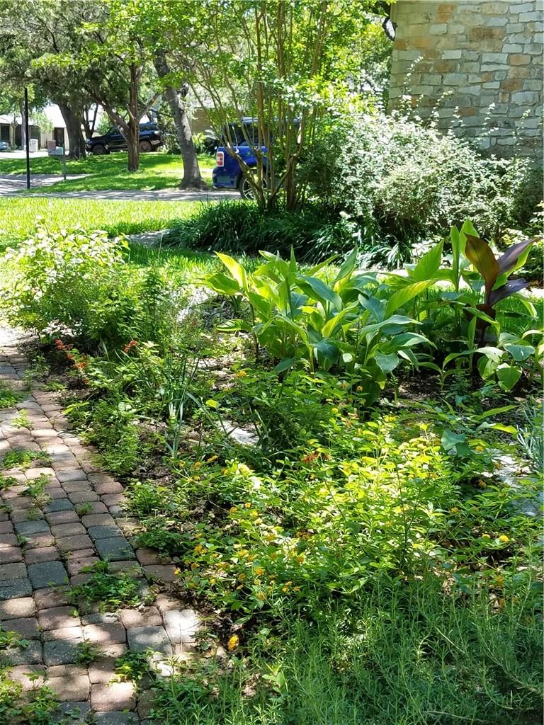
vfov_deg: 67.3
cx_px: 272
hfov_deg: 53.1
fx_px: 545
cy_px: 362
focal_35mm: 26
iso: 50
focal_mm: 4.2
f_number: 1.7
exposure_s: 1/363
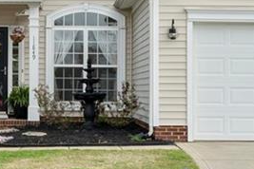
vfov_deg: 10.2
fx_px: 945
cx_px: 78
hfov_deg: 15.3
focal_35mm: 134
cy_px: 59
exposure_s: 1/125
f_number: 8
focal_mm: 35
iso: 200
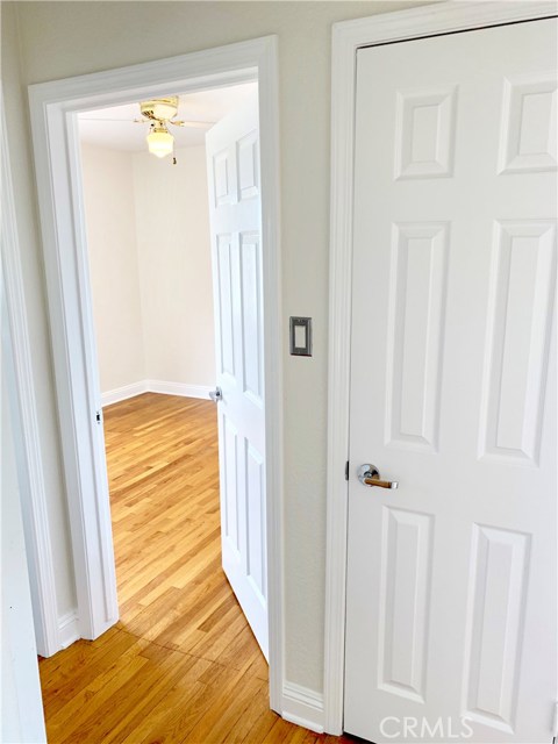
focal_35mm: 26
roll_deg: +0.2
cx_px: 279
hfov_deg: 53.1
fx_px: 559
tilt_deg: -11.9
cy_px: 372
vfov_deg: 67.3
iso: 32
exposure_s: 1/121
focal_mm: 4.25
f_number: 1.8
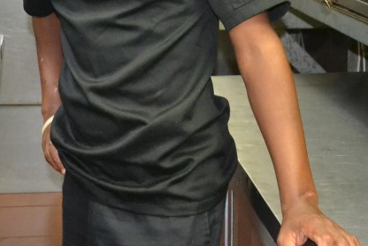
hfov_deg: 24.5
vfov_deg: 16.0
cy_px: -21
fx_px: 849
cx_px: 188
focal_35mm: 83
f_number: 3.8
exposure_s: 1/60
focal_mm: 20
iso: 3200
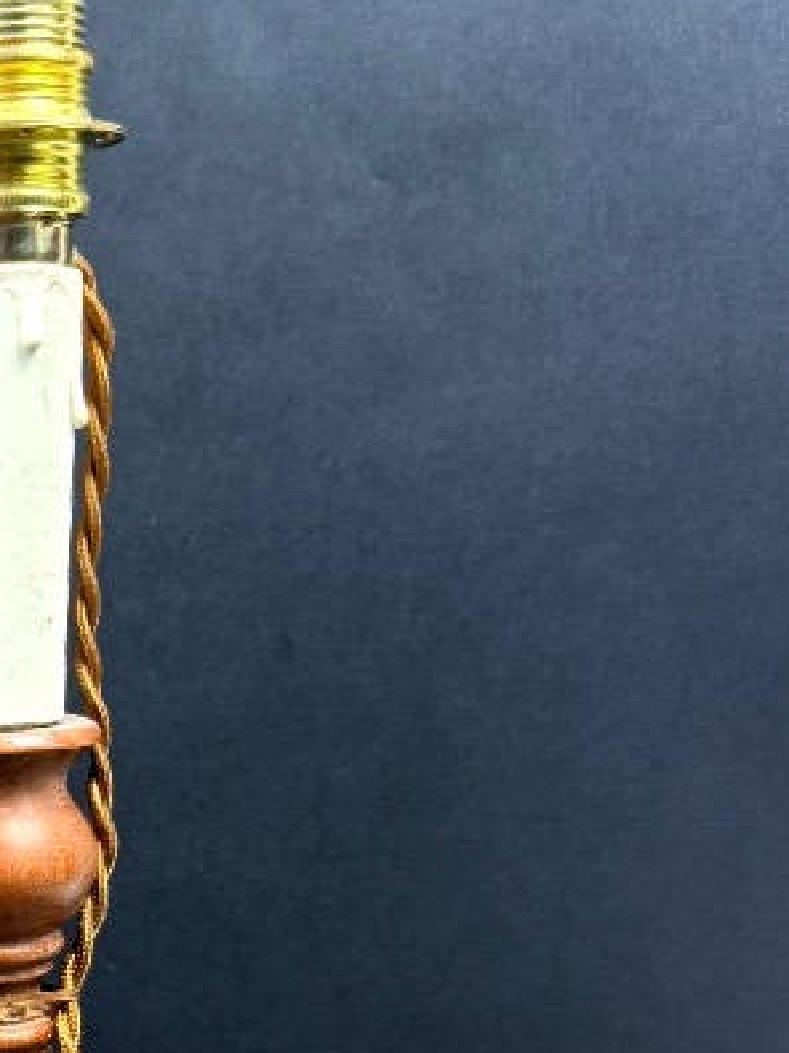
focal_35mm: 70
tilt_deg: -15.7
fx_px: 2128
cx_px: -268
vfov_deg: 26.4
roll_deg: +0.8
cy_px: 1041
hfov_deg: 19.2
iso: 250
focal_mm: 6.76
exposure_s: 1/50
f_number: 1.78
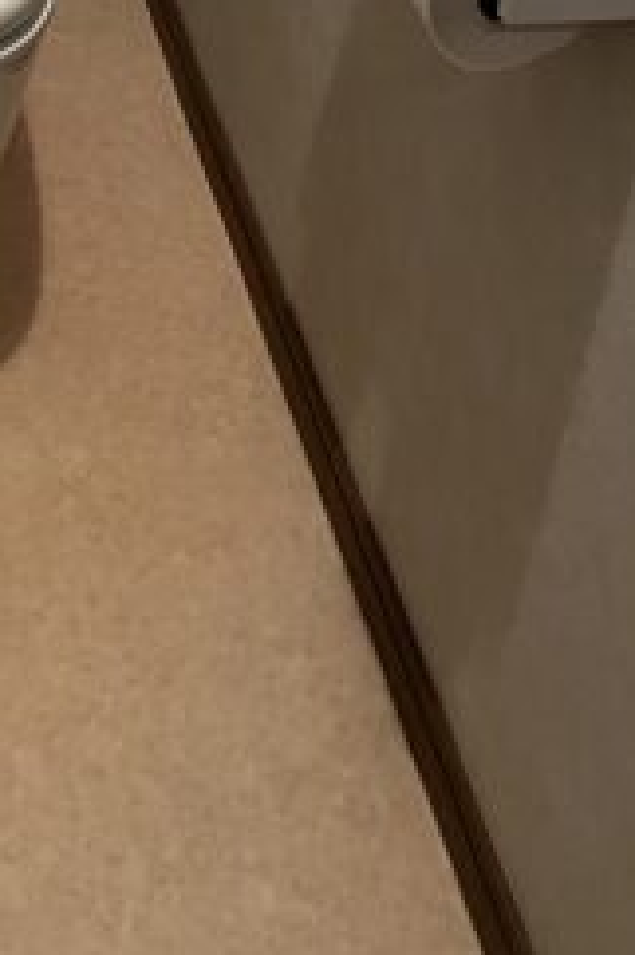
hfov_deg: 19.9
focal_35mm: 67
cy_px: -189
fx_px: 1775
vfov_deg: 26.7
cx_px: 63
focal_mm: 5.1
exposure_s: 1/60
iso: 320
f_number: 1.6
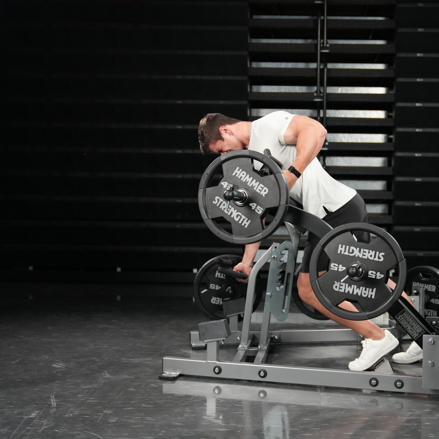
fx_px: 588
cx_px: 310
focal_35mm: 41
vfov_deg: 40.9
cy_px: 219
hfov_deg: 40.2
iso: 3200
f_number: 2.8
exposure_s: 1/320
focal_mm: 32
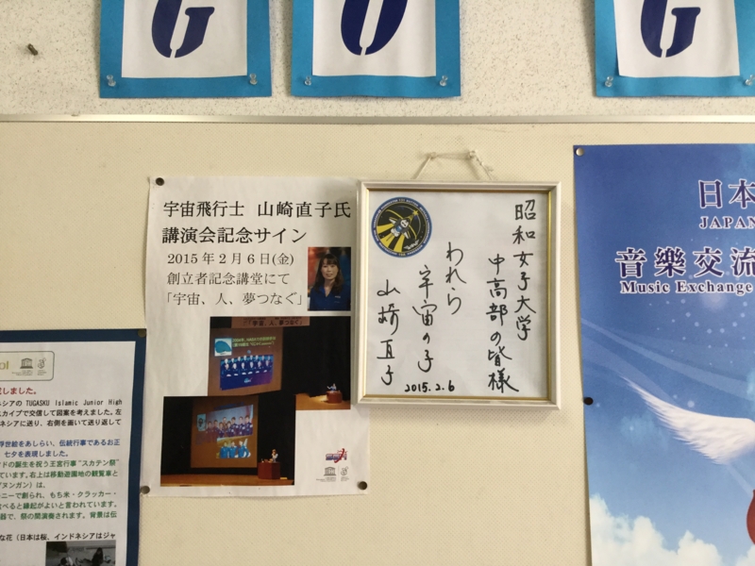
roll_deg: +0.4
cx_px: 378
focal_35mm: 31
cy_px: 283
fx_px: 676
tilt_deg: +6.0
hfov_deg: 58.4
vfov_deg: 45.4
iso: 64
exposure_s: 1/30
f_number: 2.4
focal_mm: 3.3
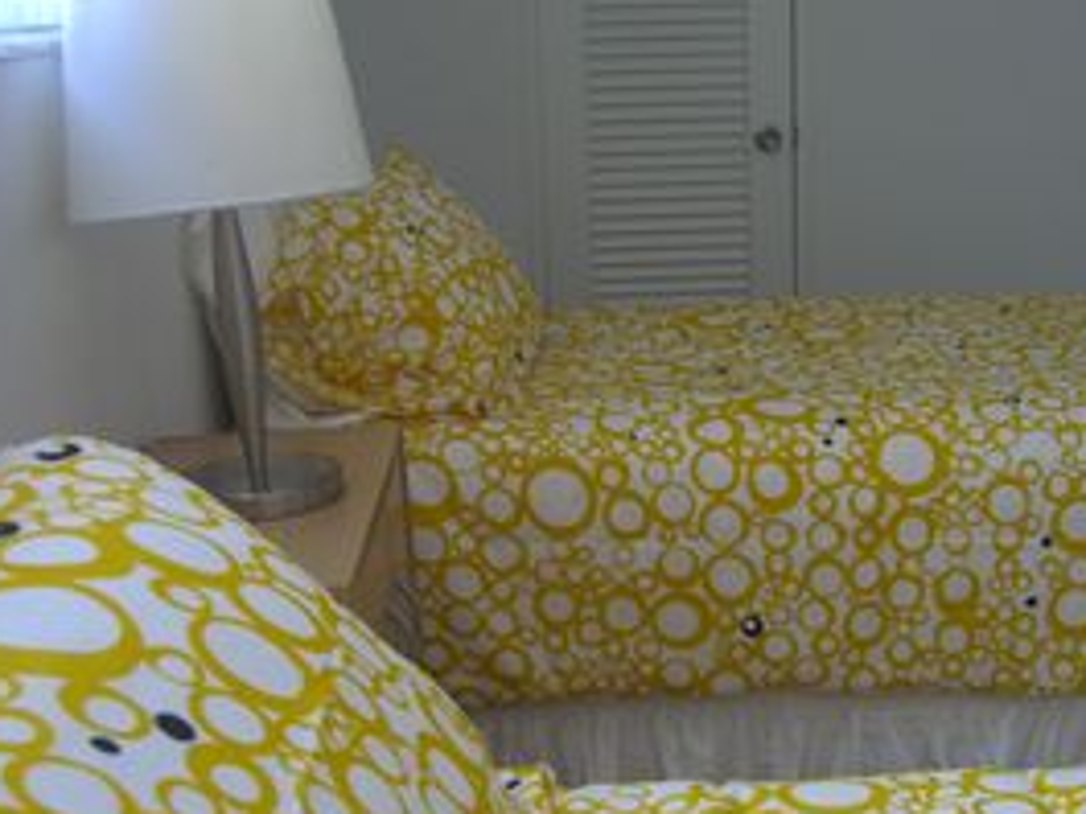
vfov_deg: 27.5
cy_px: 497
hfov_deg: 35.8
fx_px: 1663
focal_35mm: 53
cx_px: 732
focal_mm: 7.9
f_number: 2.8
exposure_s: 1/20
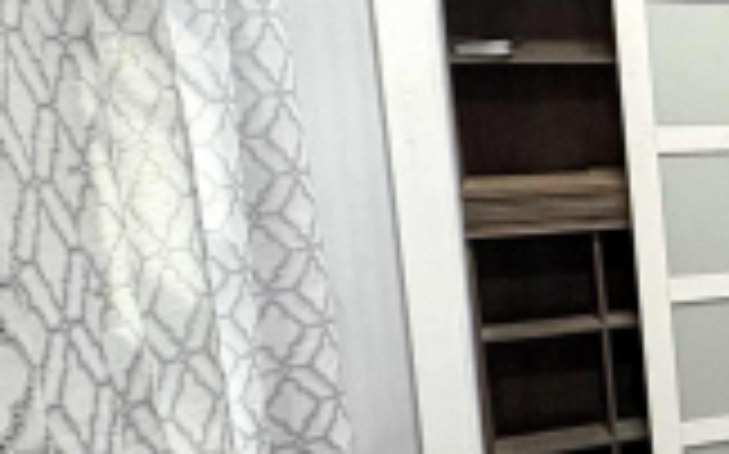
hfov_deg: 19.4
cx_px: 1447
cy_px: 229
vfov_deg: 21.3
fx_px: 1211
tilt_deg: -7.9
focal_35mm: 61
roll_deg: -0.5
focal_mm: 2.22
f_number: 2.2
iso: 320
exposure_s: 1/60
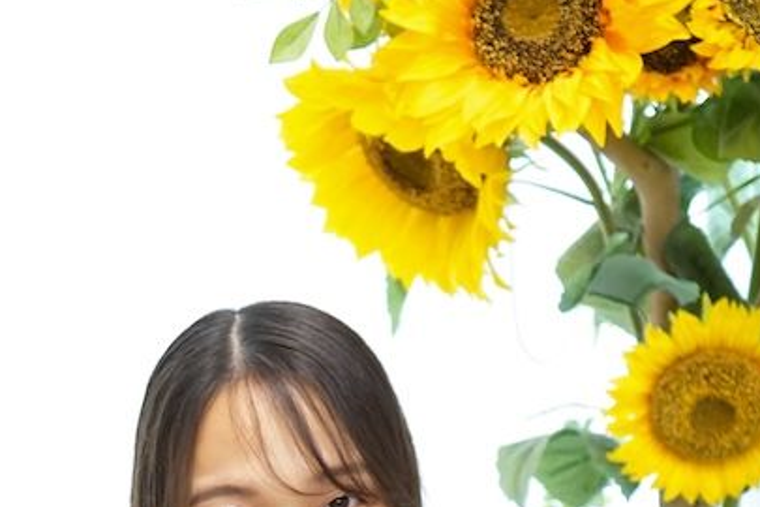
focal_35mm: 83
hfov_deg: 23.4
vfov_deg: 15.7
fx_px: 1752
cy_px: 653
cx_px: -9
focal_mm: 28
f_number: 3.5
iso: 1250
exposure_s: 1/125
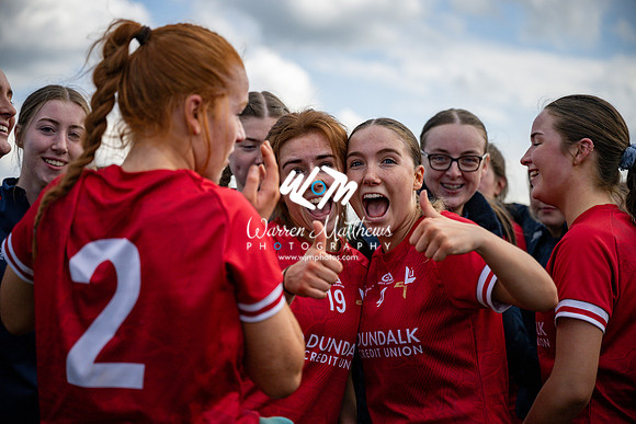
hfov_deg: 28.8
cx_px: 318
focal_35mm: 70
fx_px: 1237
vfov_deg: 19.5
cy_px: 212
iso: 125
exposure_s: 1/8000
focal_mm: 70
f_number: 2.8
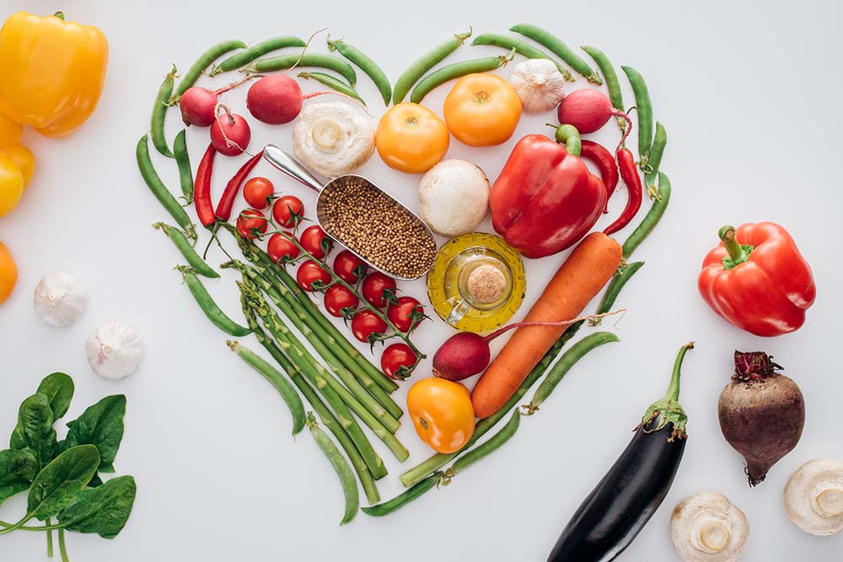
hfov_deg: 39.6
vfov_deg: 27.0
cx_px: 422
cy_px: 281
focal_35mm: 50
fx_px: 1171
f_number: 9
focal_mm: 50
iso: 200
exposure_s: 1/160
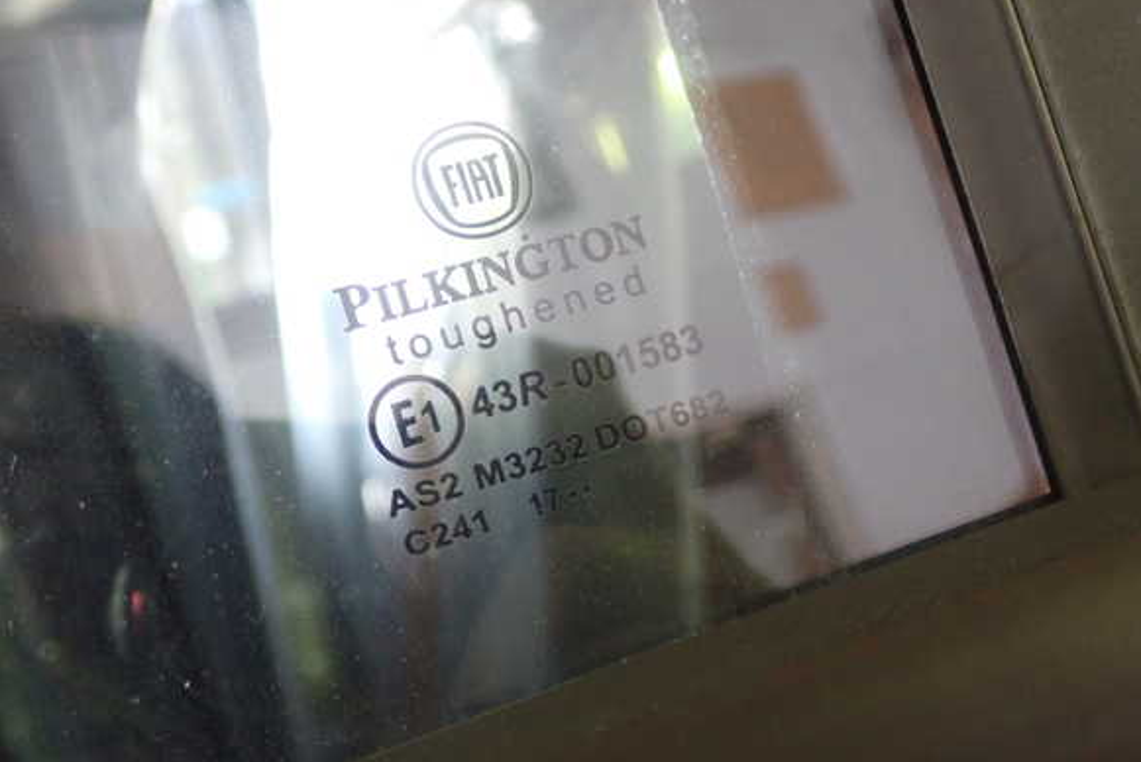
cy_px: 387
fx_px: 1395
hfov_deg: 44.5
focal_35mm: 44
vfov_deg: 30.5
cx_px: 587
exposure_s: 1/20
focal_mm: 7.31
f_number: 2.8
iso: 800
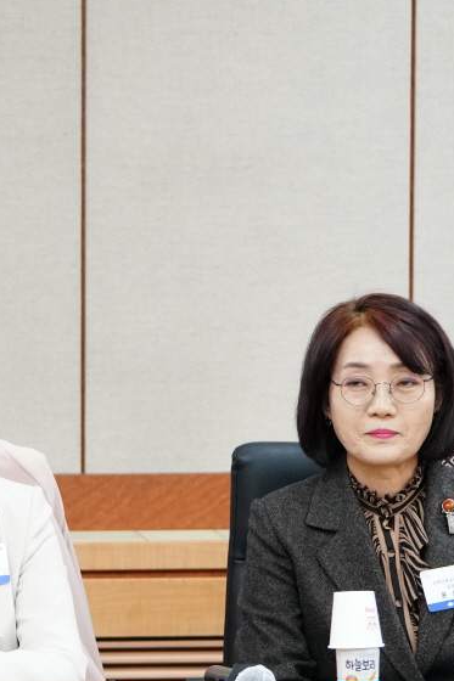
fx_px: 4259
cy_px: 546
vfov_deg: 9.1
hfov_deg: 6.0
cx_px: -428
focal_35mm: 225
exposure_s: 1/200
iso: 2500
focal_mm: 70
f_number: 3.2
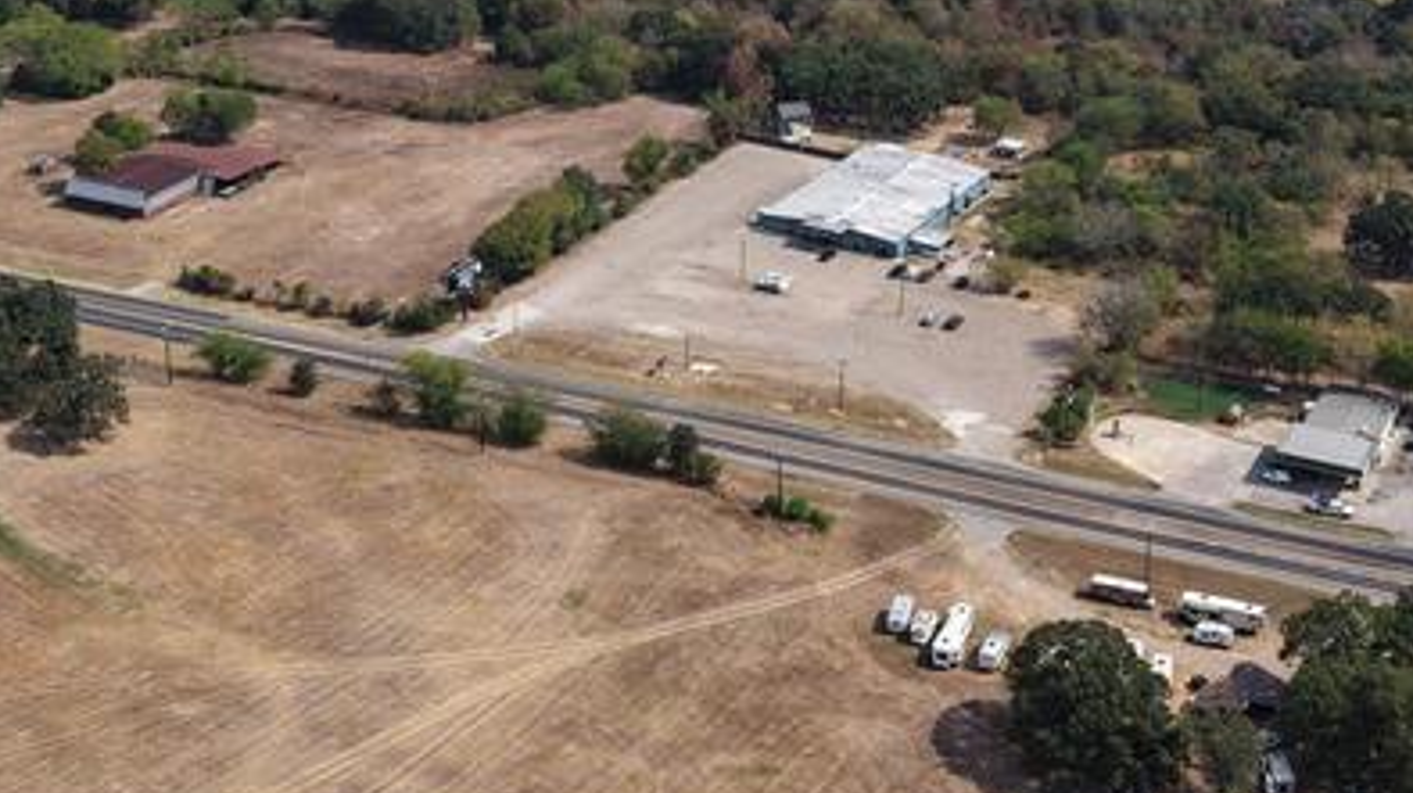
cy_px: -18
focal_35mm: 68
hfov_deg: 31.0
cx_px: 735
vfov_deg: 17.3
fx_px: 2546
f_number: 1.8
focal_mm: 8.67
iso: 130
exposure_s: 1/4000
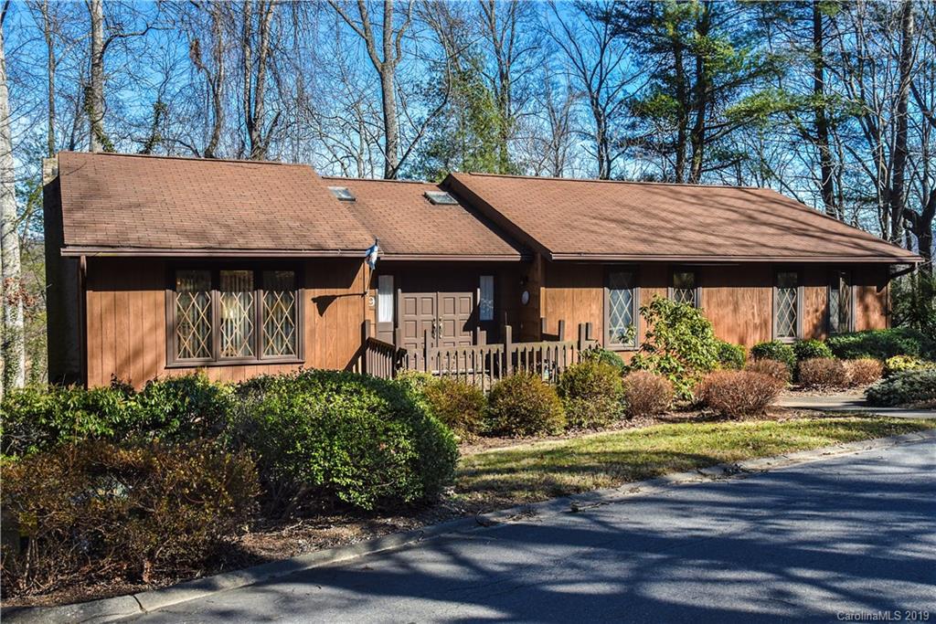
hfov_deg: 55.8
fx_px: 884
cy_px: 312
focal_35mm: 34
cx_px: 468
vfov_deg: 38.9
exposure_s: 1/320
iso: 800
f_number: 9
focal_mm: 34
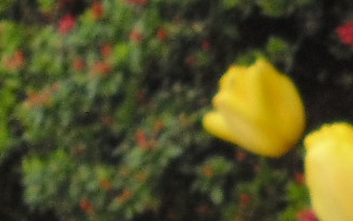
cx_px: 747
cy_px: 496
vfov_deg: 7.2
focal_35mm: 174
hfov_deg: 10.8
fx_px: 1675
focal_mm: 4.6
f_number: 3.5
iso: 80
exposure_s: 1/100
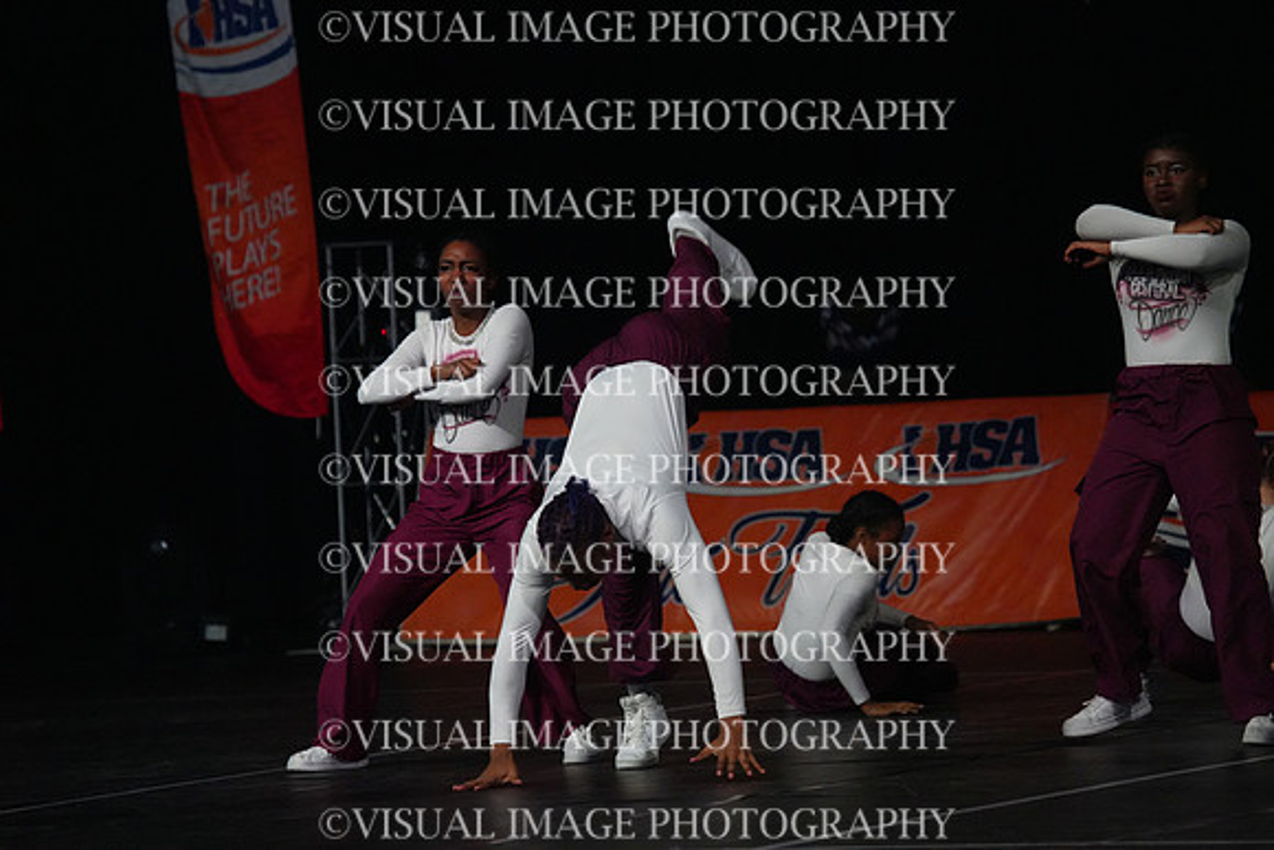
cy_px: 425
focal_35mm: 275
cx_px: 637
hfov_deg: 7.5
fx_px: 9734
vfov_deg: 5.0
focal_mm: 275
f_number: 5.6
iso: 12800
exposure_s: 1/1000
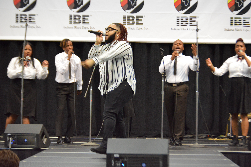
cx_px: 126
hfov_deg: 13.7
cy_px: 84
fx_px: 1045
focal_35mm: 150
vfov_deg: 9.1
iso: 1800
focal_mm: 100
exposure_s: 1/125
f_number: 4.8
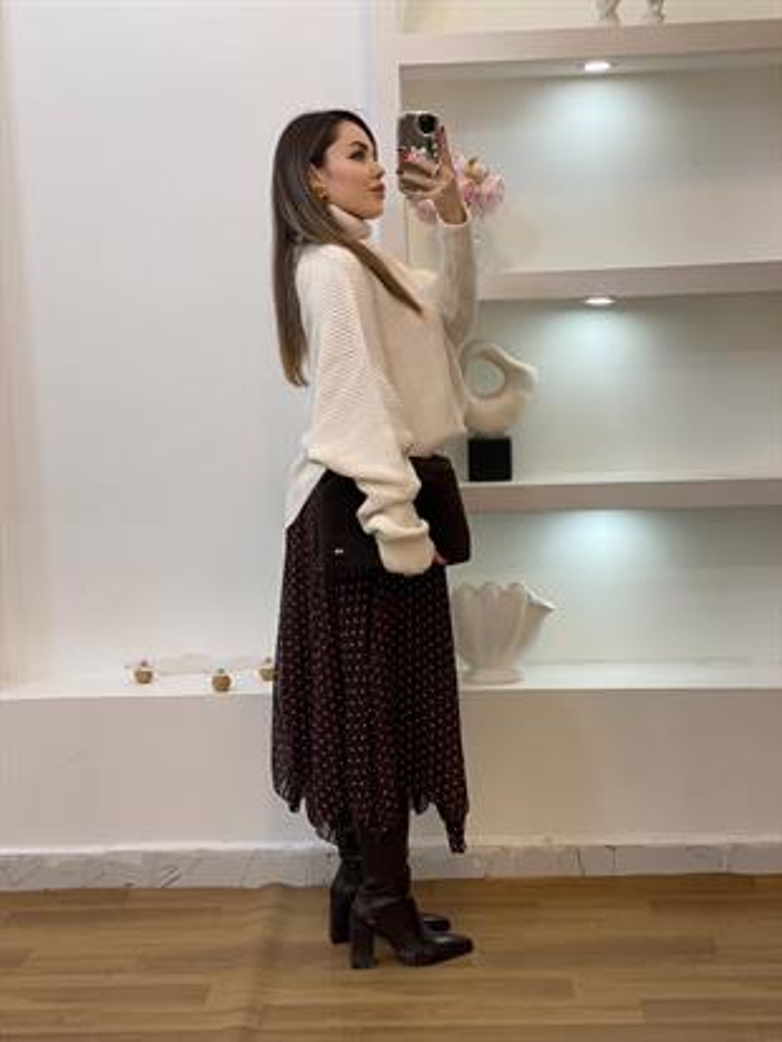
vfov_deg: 36.8
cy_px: 521
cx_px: 391
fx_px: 1565
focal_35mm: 52
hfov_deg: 28.0
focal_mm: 6
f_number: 2
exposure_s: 1/100
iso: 64
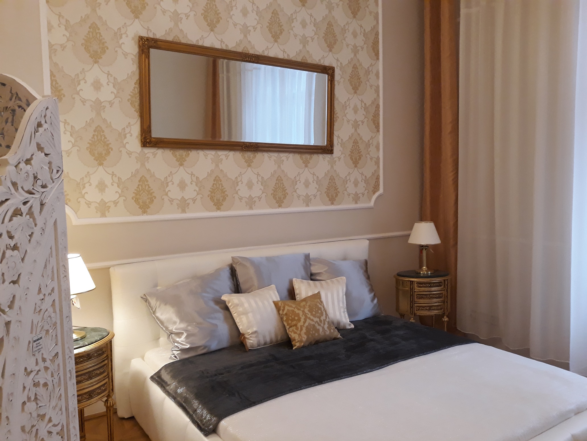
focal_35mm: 27
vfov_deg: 51.4
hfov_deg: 65.3
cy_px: 220
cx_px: 294
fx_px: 458
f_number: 1.7
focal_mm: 3.71
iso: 200
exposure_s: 1/50
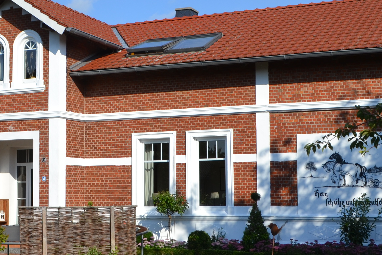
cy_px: 120
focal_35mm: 69
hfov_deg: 29.2
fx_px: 732
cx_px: 163
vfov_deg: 19.7
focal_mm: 18
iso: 100
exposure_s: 1/250
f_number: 8
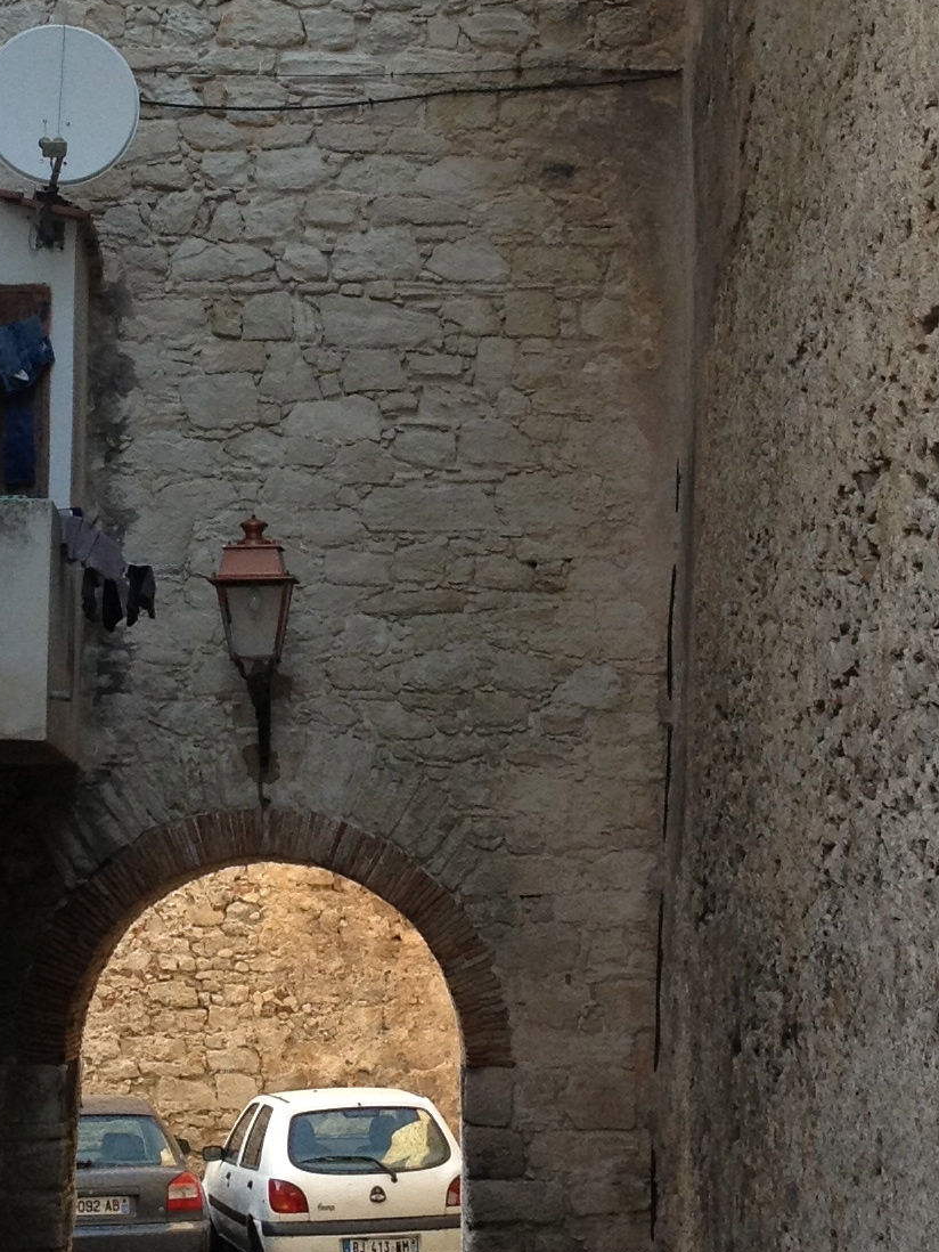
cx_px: 264
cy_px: 234
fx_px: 3760
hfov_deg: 14.2
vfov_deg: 18.7
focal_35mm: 104
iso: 64
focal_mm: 4.28
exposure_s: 1/120
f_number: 2.4
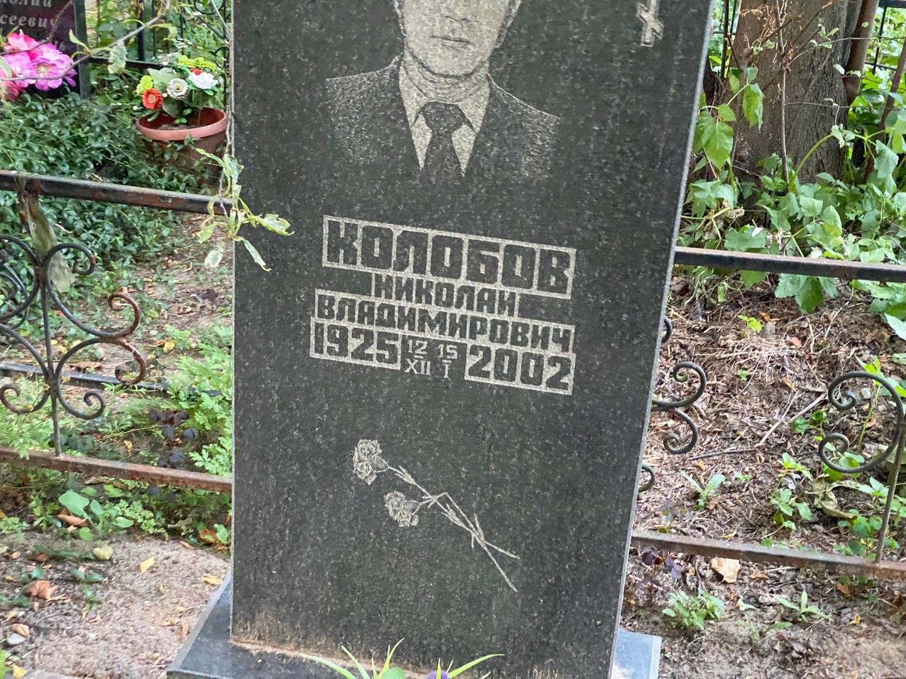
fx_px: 1361
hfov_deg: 36.8
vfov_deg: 28.0
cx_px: 453
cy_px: 340
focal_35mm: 52
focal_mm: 6
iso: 640
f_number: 2
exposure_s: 1/40
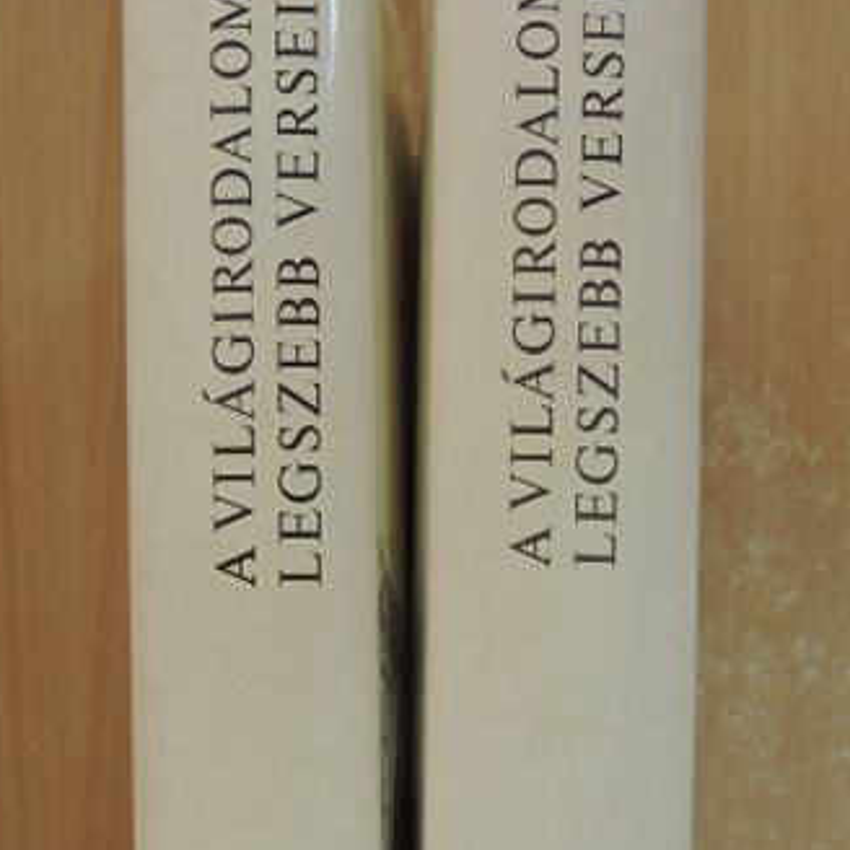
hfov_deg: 25.0
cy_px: 715
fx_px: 1917
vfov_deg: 24.5
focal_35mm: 69
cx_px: 500
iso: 220
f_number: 3.8
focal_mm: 7.2
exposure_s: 1/20
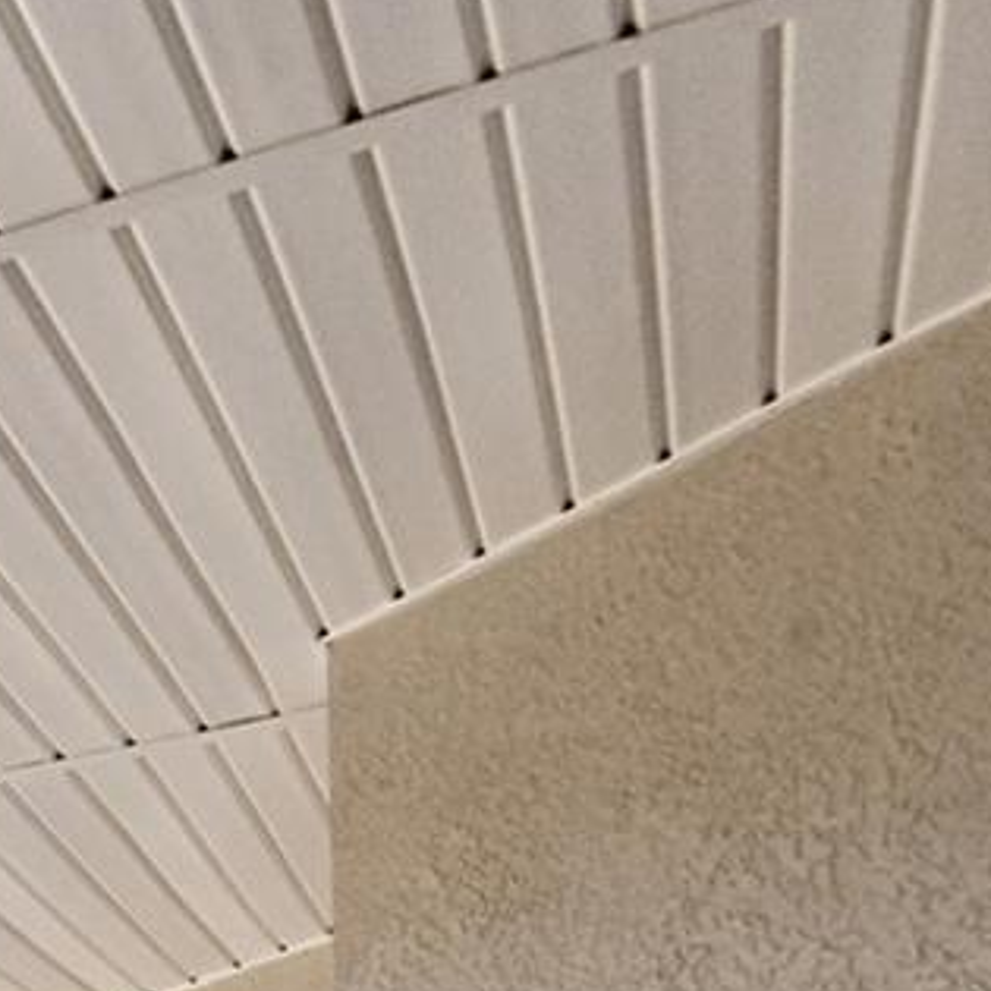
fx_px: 2235
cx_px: -1302
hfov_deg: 15.5
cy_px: 1504
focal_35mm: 69
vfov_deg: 21.0
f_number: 8
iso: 400
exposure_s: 1/800
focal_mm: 16
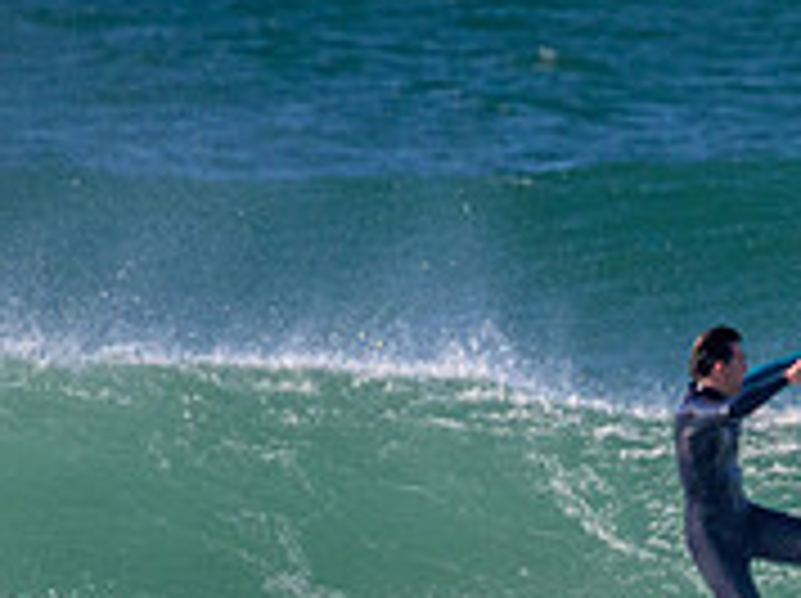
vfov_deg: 0.6
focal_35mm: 2510
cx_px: 860
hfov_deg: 0.8
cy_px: 771
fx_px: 58002
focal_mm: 800
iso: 1800
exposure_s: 1/2000
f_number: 11
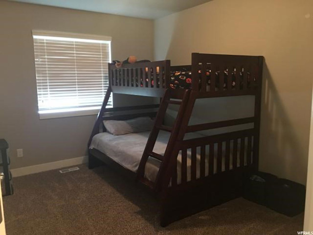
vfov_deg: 48.2
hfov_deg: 61.7
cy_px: 118
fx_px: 262
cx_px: 156
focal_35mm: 29
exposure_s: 1/4
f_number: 2.2
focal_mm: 4.15
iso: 100
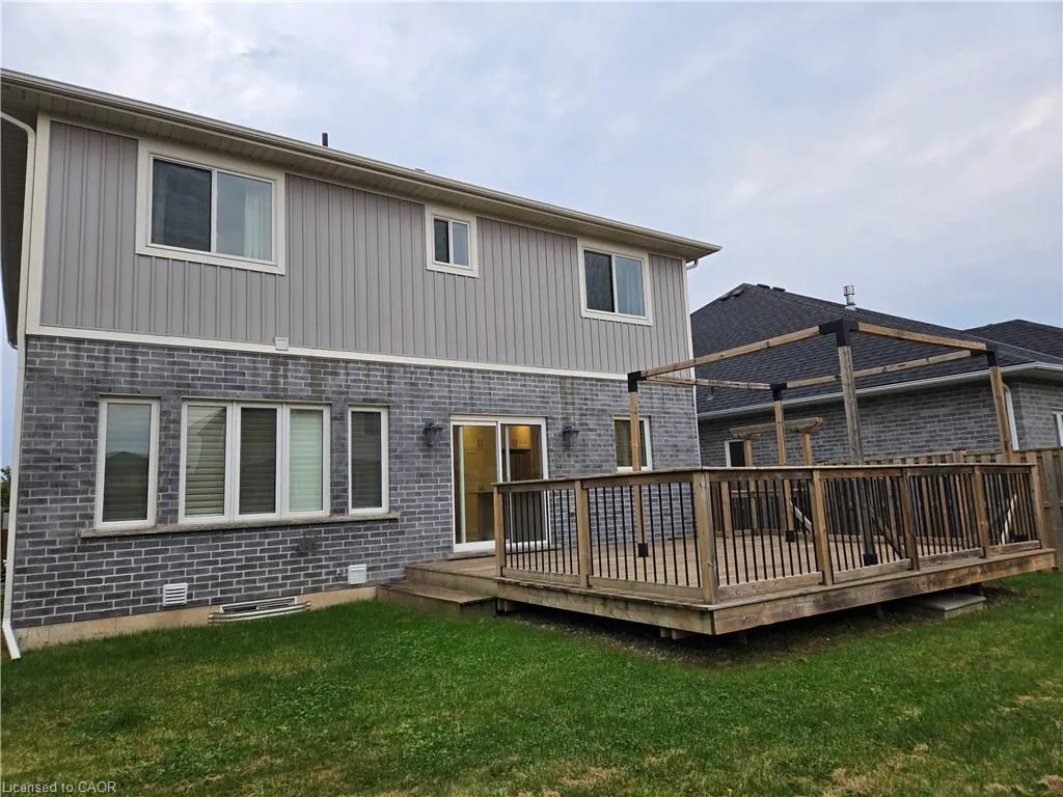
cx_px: 532
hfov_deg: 73.9
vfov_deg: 58.9
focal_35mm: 23
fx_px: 706
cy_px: 398
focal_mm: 5.4
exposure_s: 1/180
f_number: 1.8
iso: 40
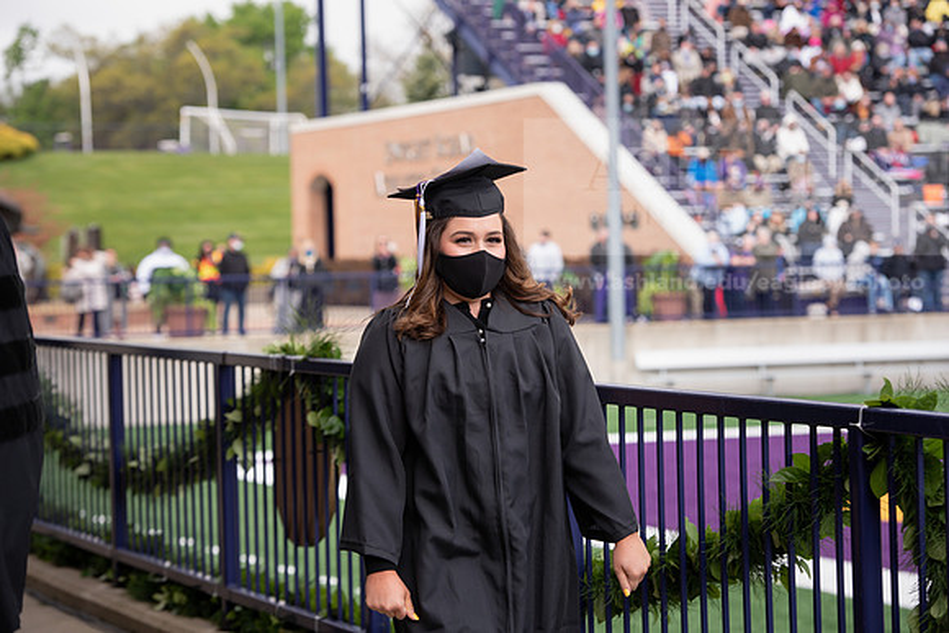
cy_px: 316
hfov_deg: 18.3
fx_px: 2953
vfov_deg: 12.2
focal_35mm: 112
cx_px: 474
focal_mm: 112
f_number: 5
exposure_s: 1/200
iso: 200
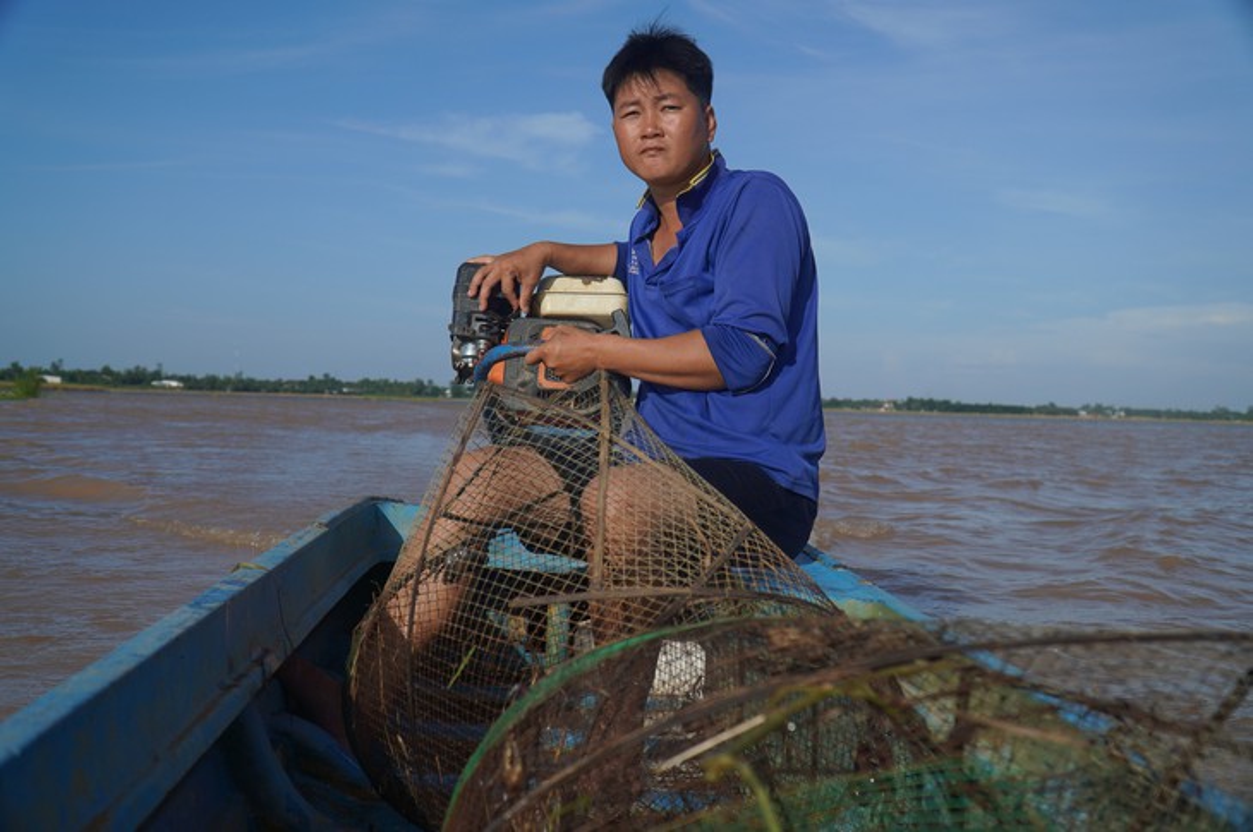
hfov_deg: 51.3
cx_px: 626
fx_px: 1304
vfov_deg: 35.4
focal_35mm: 38
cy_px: 416
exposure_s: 1/1250
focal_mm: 25
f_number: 4.5
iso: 100
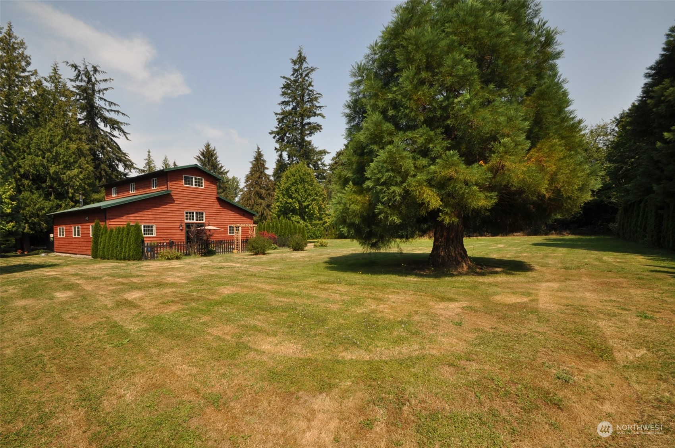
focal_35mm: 15
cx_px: 338
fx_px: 281
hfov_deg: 100.5
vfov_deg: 77.2
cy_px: 224
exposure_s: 1/200
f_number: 10
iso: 200
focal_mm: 10
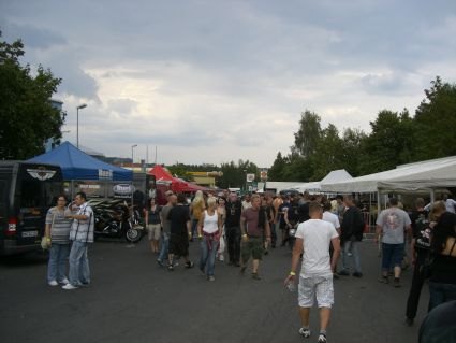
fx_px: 501
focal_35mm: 38
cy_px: 172
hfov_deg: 49.0
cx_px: 228
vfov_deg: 37.7
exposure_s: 1/200
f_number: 2.7
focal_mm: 6.2
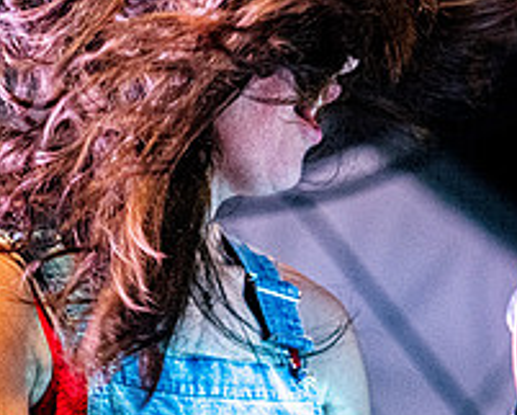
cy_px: 205
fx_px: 5603
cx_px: 121
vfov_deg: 4.2
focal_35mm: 366
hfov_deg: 5.3
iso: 6400
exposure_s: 1/800
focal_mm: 135
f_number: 5
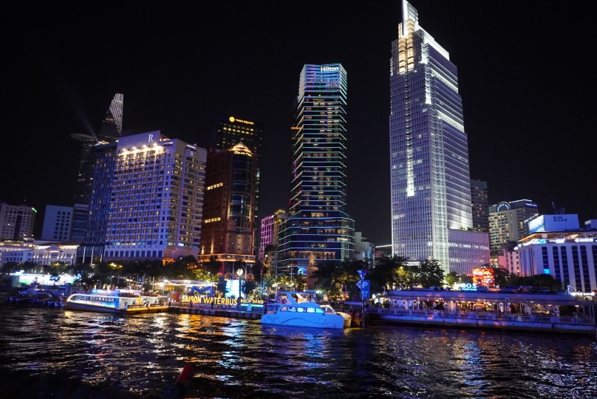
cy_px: 200
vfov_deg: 53.2
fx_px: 398
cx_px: 298
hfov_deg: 73.7
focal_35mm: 24
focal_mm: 16
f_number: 3.5
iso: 6400
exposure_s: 1/160
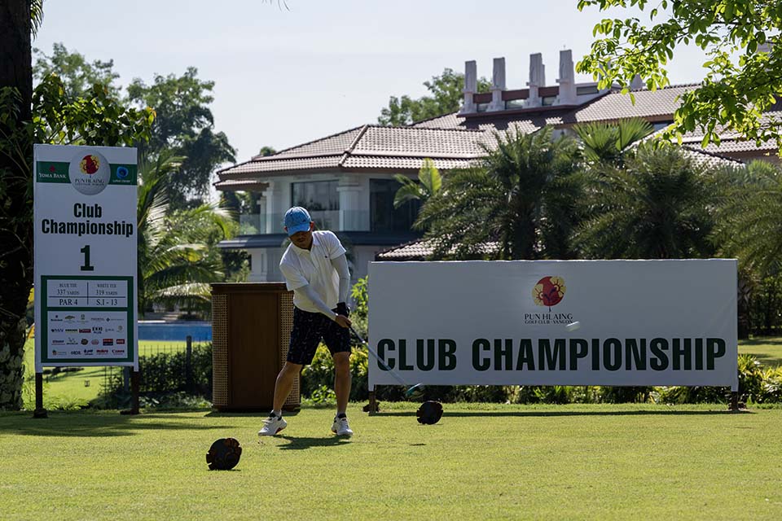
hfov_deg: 18.6
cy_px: 260
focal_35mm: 110
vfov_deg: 12.5
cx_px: 391
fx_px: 2389
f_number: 6.3
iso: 220
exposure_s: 1/800
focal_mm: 110
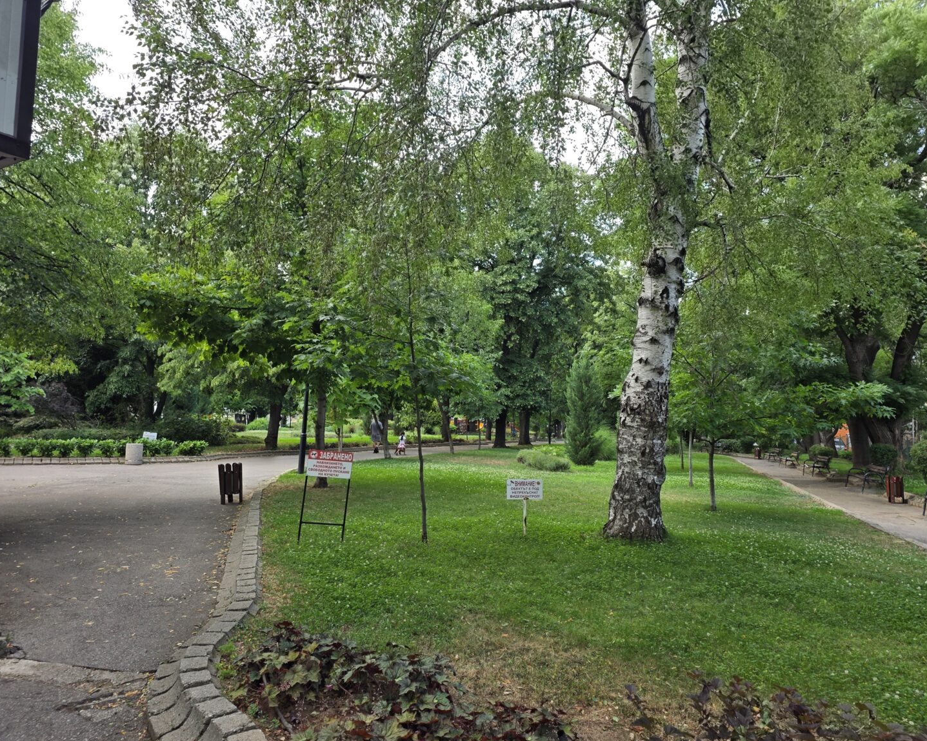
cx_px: 459
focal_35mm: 24
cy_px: 371
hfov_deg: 70.3
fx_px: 658
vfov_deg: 58.8
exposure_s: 1/359
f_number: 1.7
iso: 32
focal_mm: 6.25
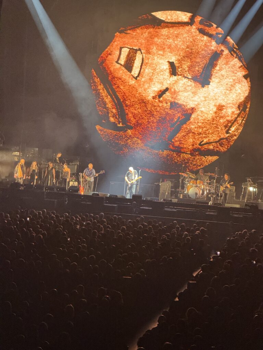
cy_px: 175
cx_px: 132
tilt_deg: -2.4
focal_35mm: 120
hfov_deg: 12.3
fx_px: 1216
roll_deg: -4.5
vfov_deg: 16.4
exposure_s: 1/60
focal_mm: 15.66
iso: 640
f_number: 2.8
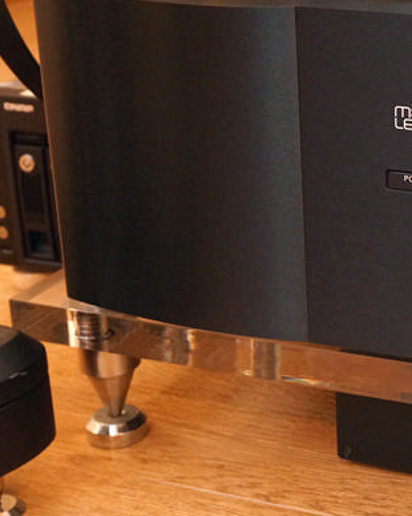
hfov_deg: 19.4
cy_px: 231
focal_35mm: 75
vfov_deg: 25.4
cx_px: 477
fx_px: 1145
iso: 1600
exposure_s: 1/50
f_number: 5.6
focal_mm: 23
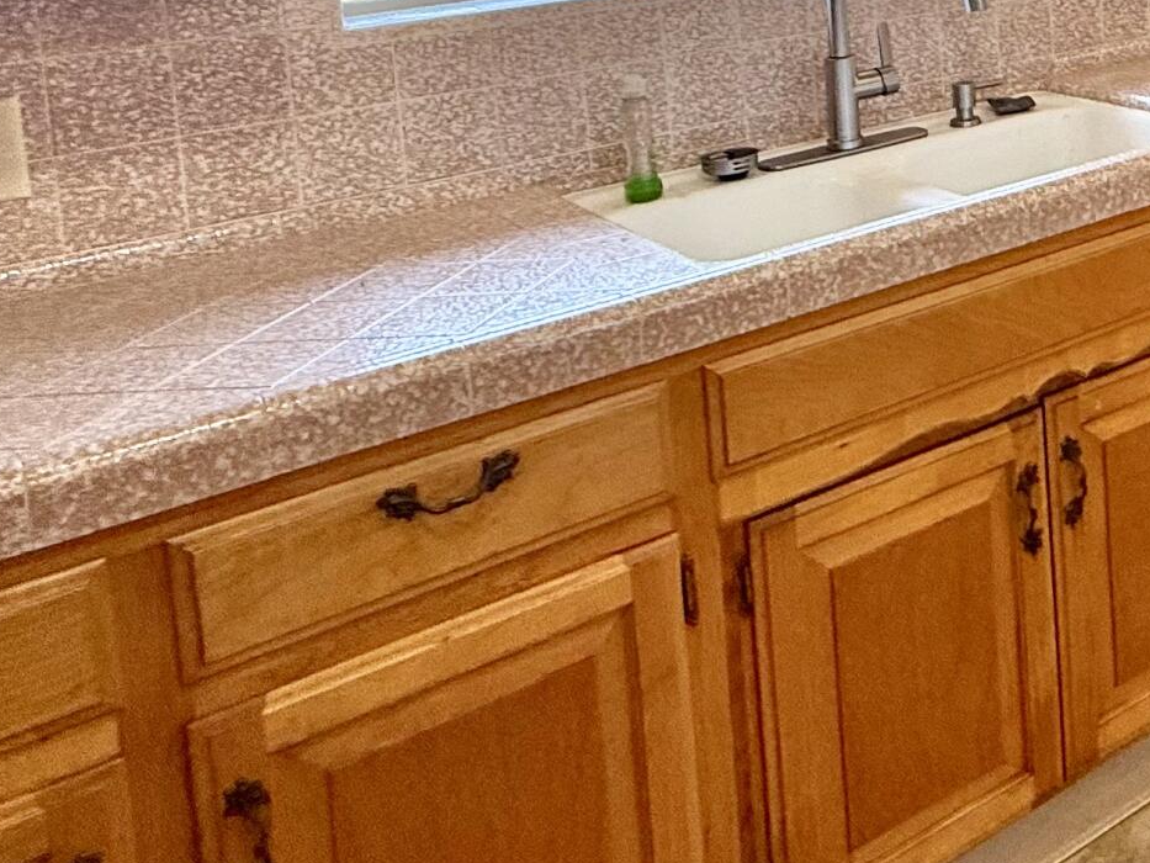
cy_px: -101
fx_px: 1495
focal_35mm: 45
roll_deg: +2.3
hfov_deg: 34.3
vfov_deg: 28.9
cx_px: 1357
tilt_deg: -3.0
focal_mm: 2.22
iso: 64
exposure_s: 1/120
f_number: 2.2
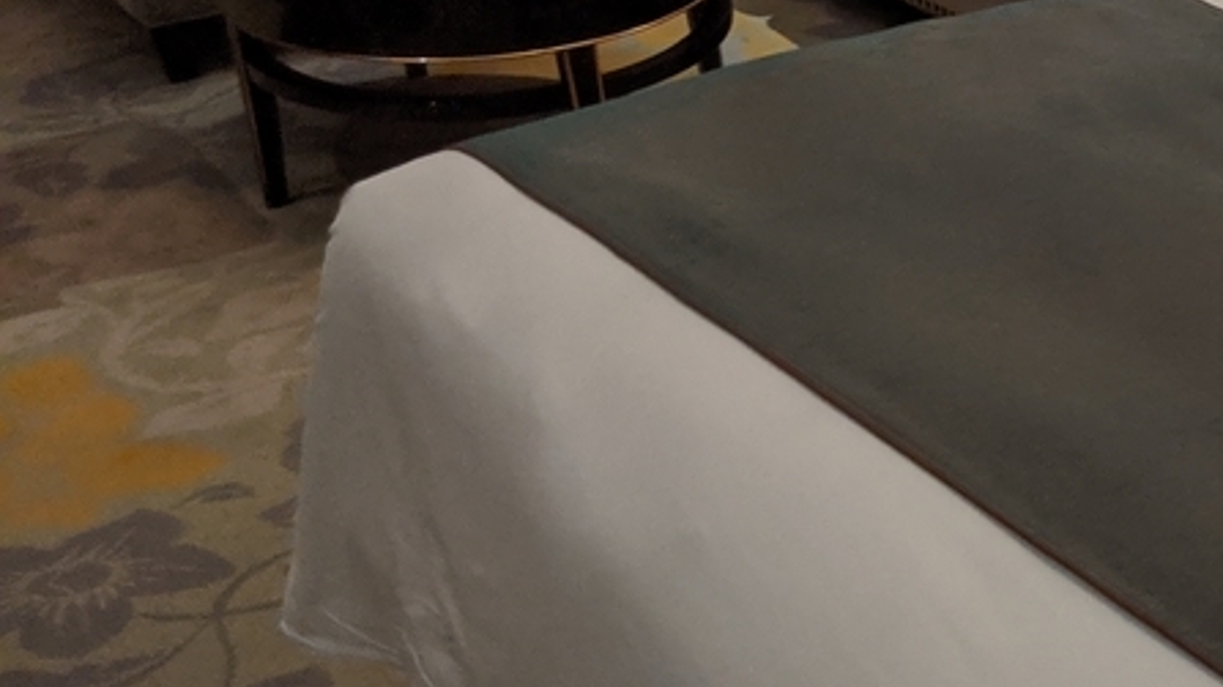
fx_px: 2561
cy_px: 8
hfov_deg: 23.4
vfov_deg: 15.0
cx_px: 1633
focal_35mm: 79
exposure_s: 1/59.9
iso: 383
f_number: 1.8
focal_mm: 4.44
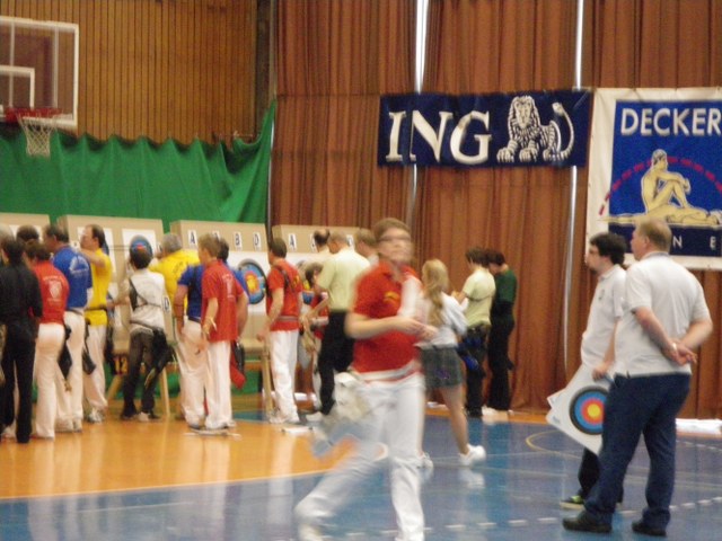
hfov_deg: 14.1
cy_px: 270
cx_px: 361
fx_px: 2920
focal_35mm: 140
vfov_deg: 10.6
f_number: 5.5
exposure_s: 1/20
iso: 800
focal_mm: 25
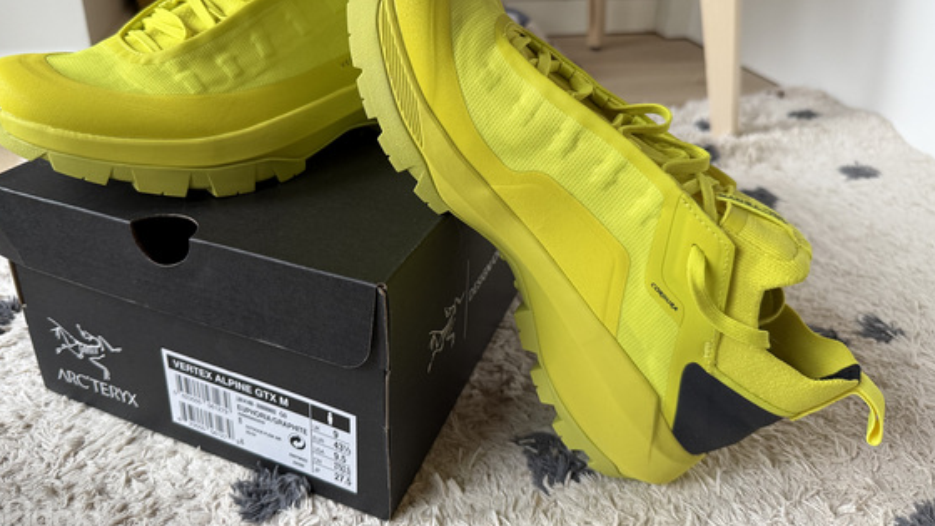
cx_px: 436
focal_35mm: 28
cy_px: 199
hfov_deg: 67.8
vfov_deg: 41.2
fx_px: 694
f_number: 1.78
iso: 200
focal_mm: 6.76
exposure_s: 1/60
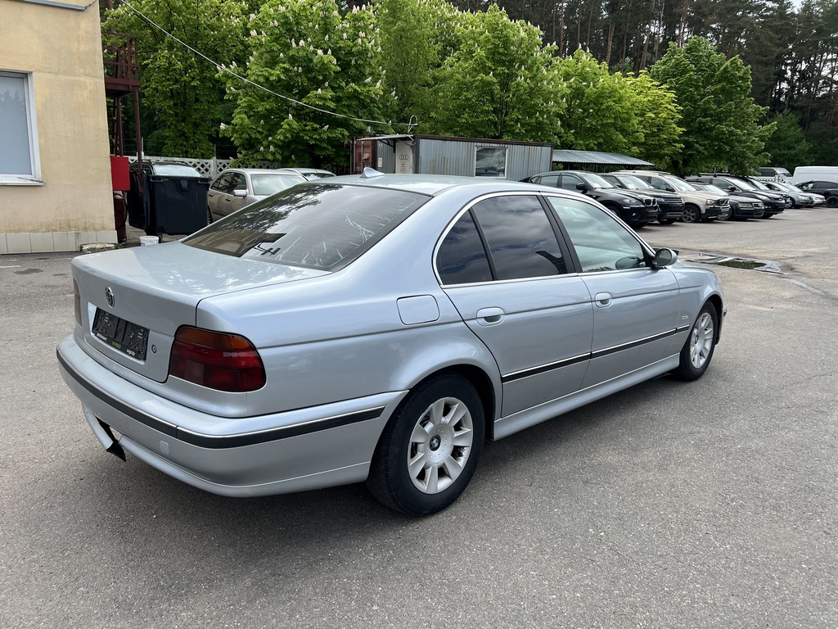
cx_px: 419
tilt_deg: -12.6
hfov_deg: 67.3
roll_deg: -2.0
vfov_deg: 53.1
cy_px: 314
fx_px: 629
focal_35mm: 26
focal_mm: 5.7
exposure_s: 1/2083
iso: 50
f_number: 1.5
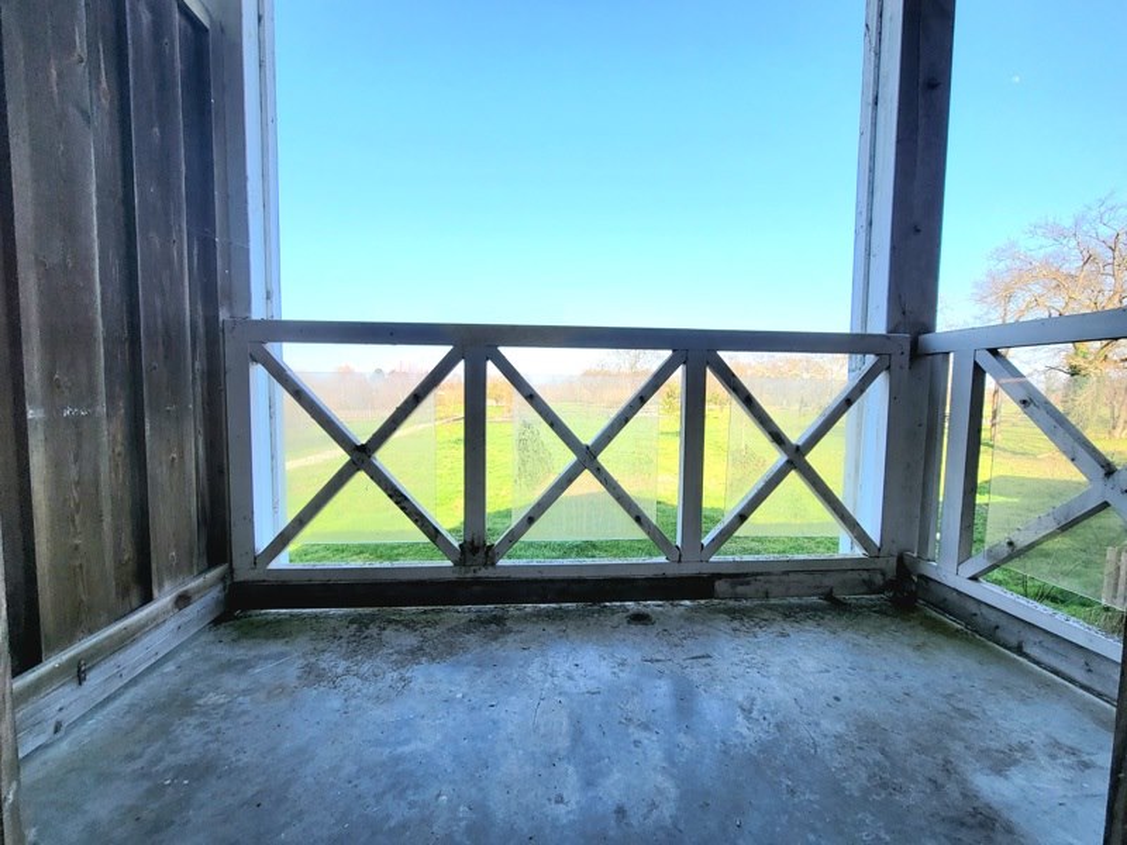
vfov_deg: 89.9
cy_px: 422
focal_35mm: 13
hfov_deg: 106.2
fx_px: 423
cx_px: 564
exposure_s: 1/588
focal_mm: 2.2
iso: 50
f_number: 2.2
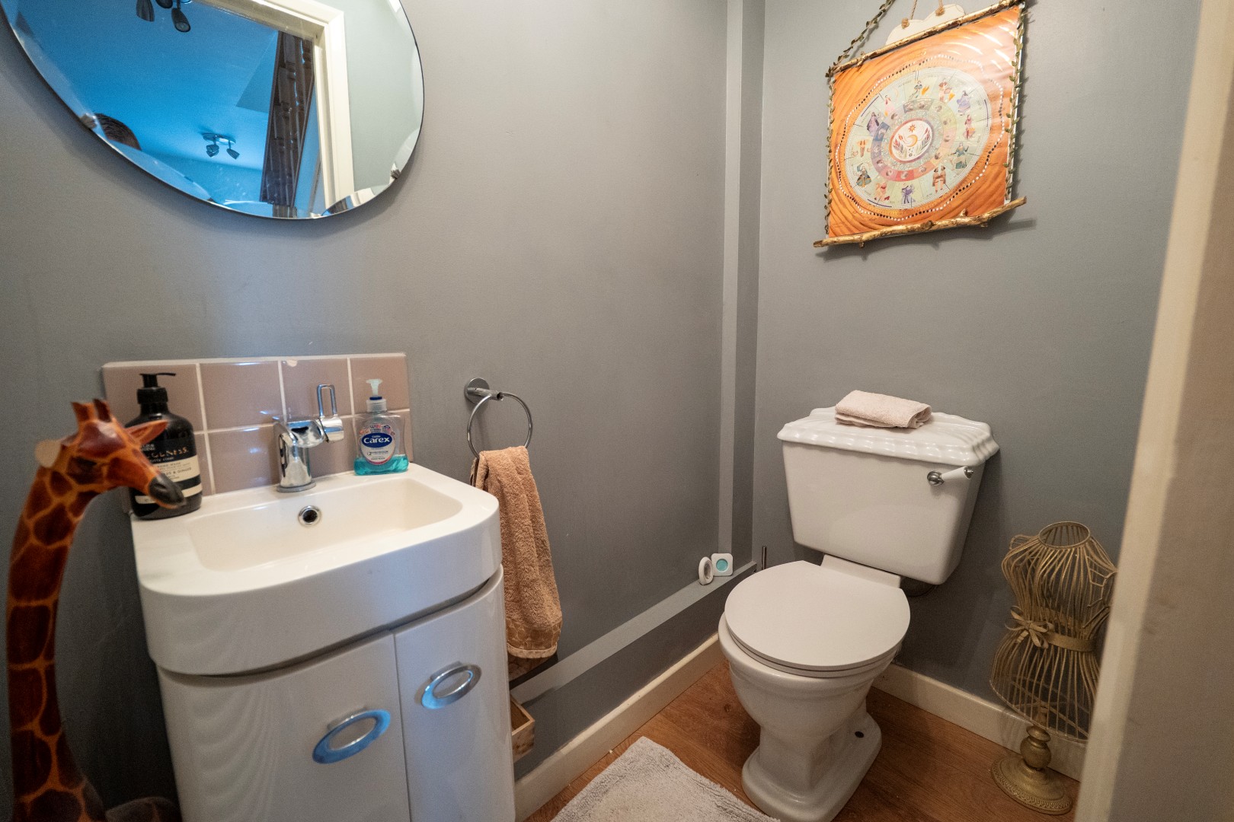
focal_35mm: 14
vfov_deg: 81.2
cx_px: 617
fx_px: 480
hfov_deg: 104.3
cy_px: 411
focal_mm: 14
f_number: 4
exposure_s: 1/160
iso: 2500
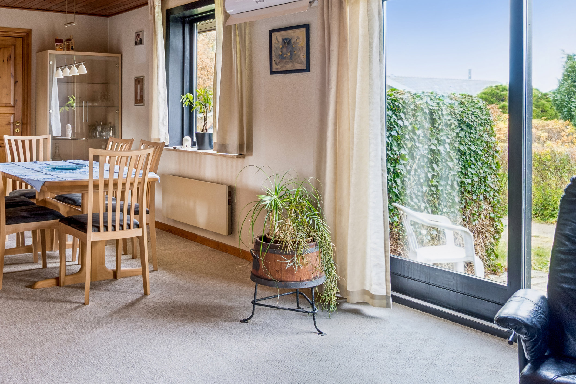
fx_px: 608
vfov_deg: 34.7
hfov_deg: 49.8
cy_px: 126
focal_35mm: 38
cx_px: 190
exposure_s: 1/1.67
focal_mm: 18
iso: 200
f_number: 8
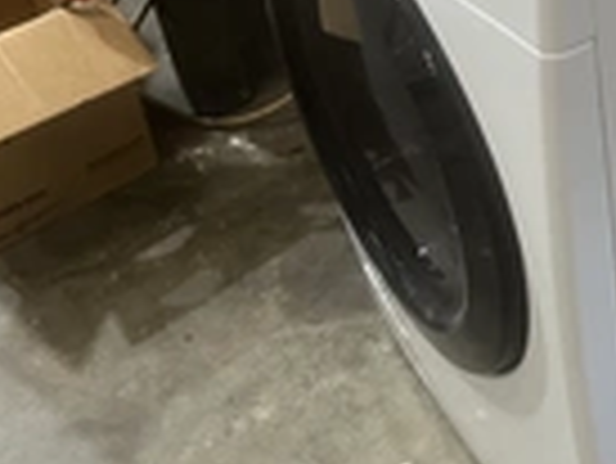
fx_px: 1354
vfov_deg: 19.2
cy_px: 81
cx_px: 742
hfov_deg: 23.4
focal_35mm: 76
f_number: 1.6
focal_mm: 5.1
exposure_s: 1/60
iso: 80
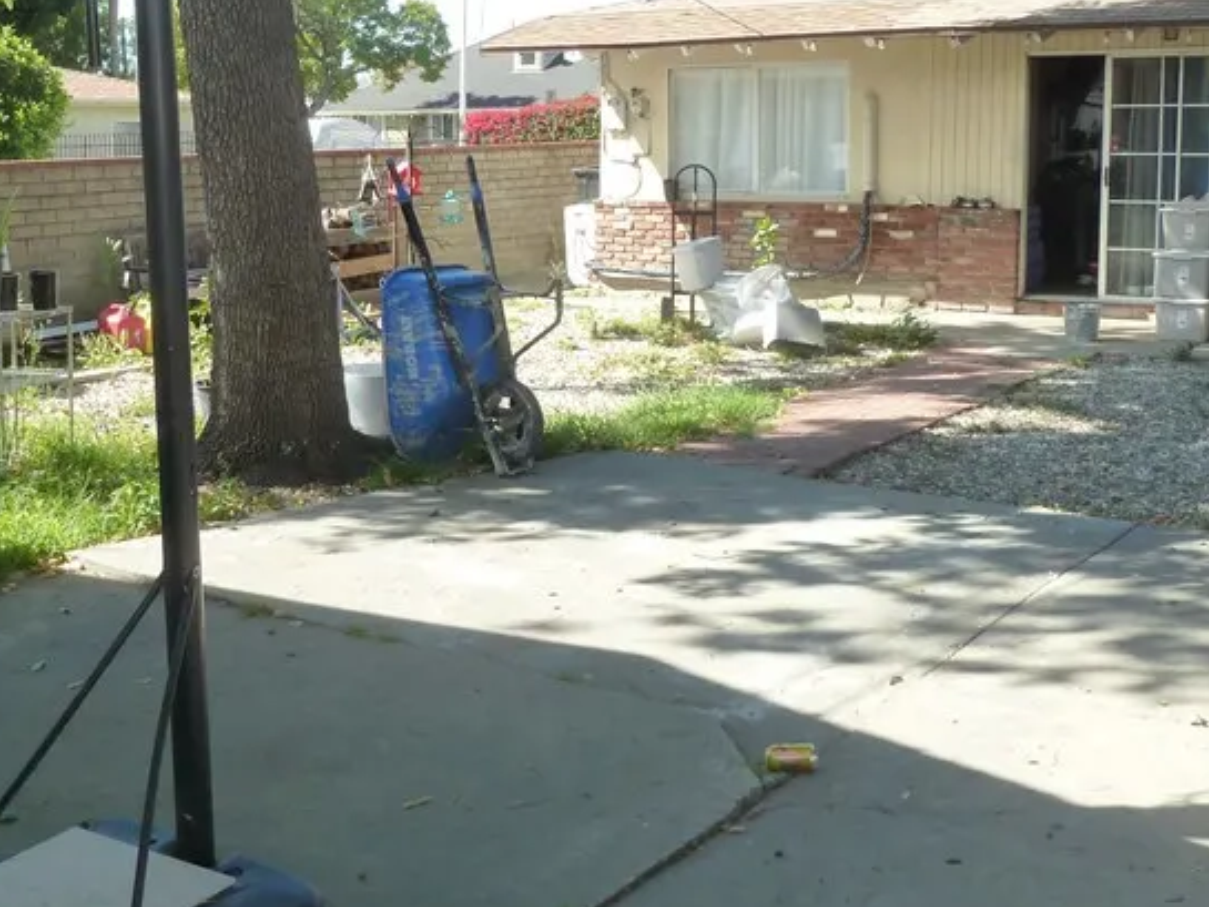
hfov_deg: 39.9
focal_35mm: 47
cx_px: 393
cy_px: 317
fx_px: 1642
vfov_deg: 30.7
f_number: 4
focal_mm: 4.1
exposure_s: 1/200
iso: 125
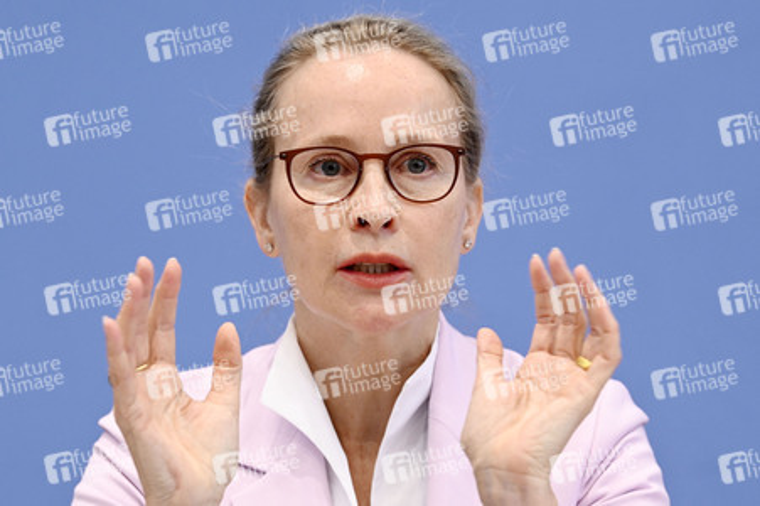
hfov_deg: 12.1
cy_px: 253
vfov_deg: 8.1
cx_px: 380
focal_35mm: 170
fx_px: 3586
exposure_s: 1/500
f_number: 6.3
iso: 4000
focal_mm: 170
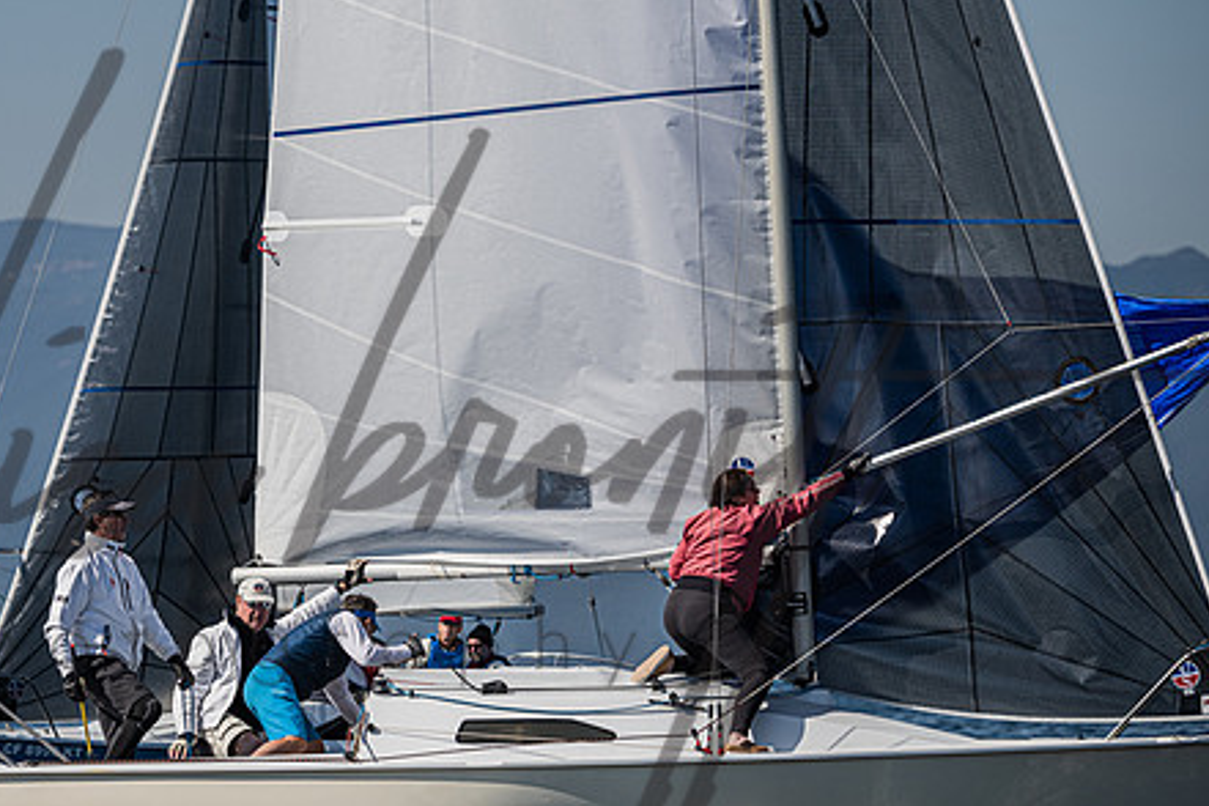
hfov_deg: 6.6
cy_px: 333
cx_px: 355
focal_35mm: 312
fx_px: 10477
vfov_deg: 4.4
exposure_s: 1/5000
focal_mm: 195
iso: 400
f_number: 5
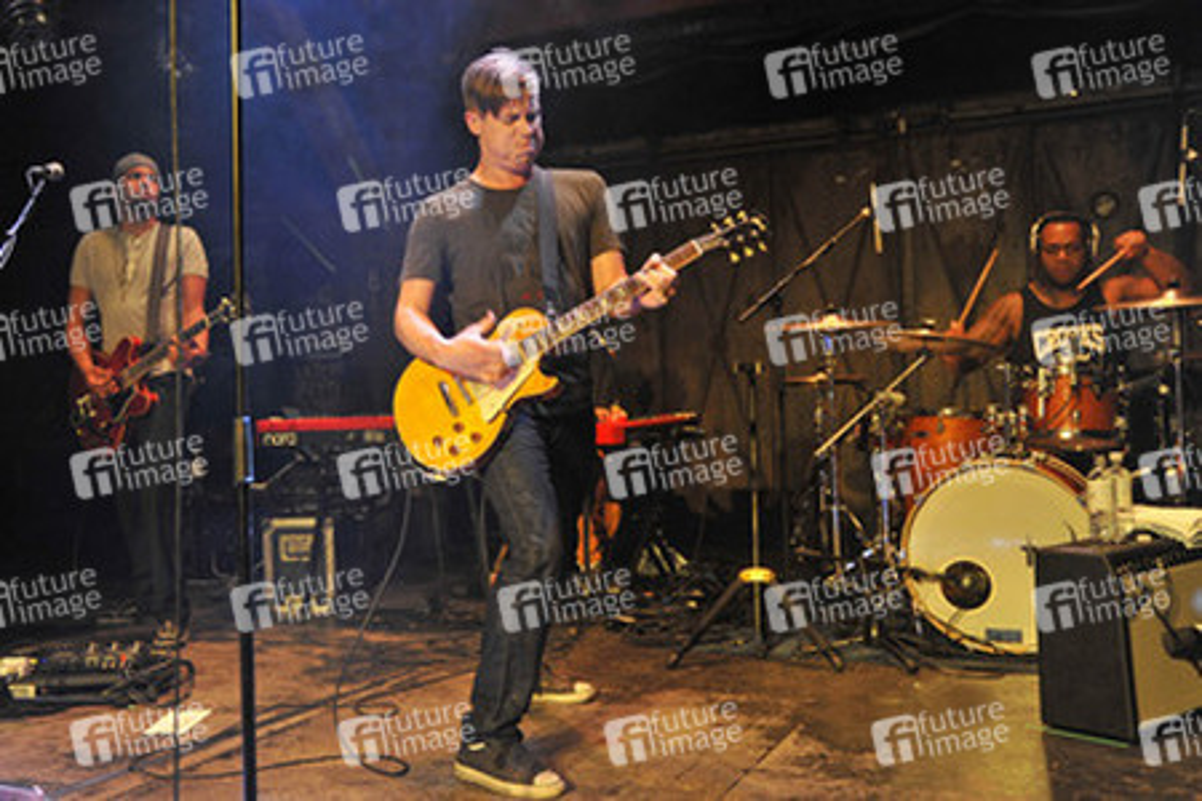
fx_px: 1135
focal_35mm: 34
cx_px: 601
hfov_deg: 55.8
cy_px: 400
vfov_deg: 38.9
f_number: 2.8
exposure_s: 1/160
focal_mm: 34
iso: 1600
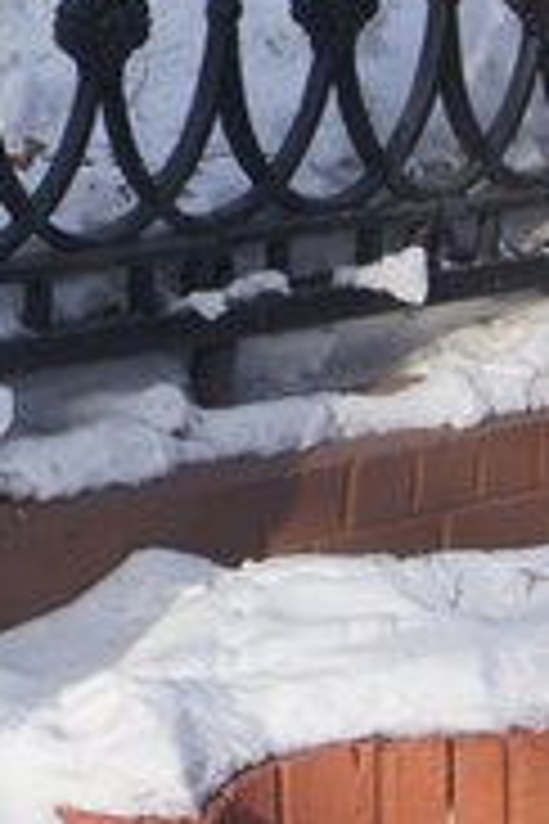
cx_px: -464
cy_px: 9
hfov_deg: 9.1
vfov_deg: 14.0
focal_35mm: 144
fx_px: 3294
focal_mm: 22
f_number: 10
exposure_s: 1/160
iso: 200
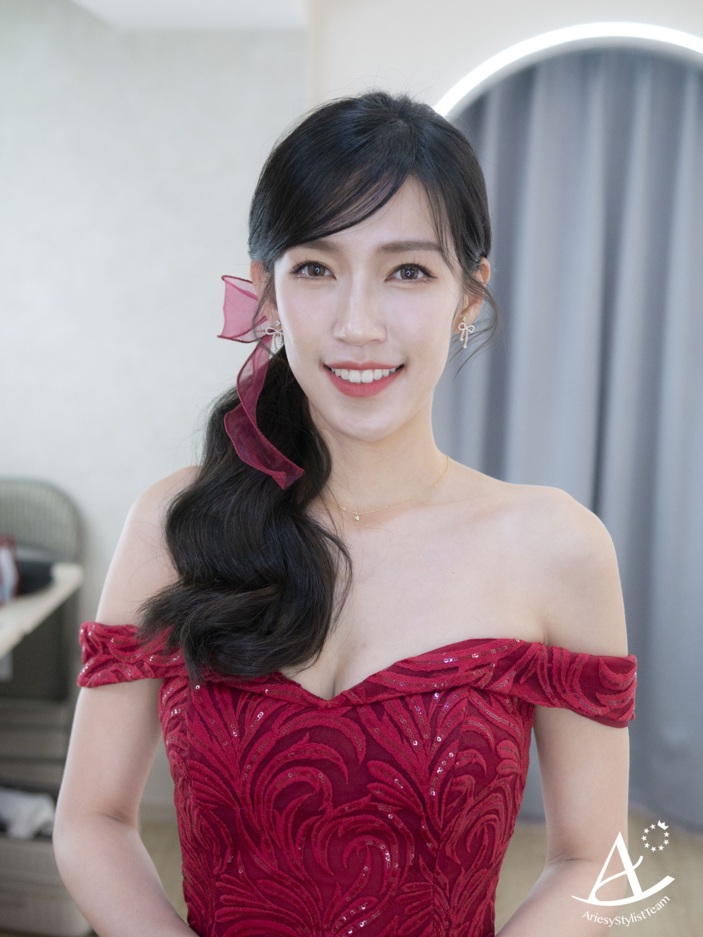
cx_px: 352
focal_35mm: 50
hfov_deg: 29.1
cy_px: 468
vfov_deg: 38.2
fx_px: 1353
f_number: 2.2
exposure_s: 1/250
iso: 800
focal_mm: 25
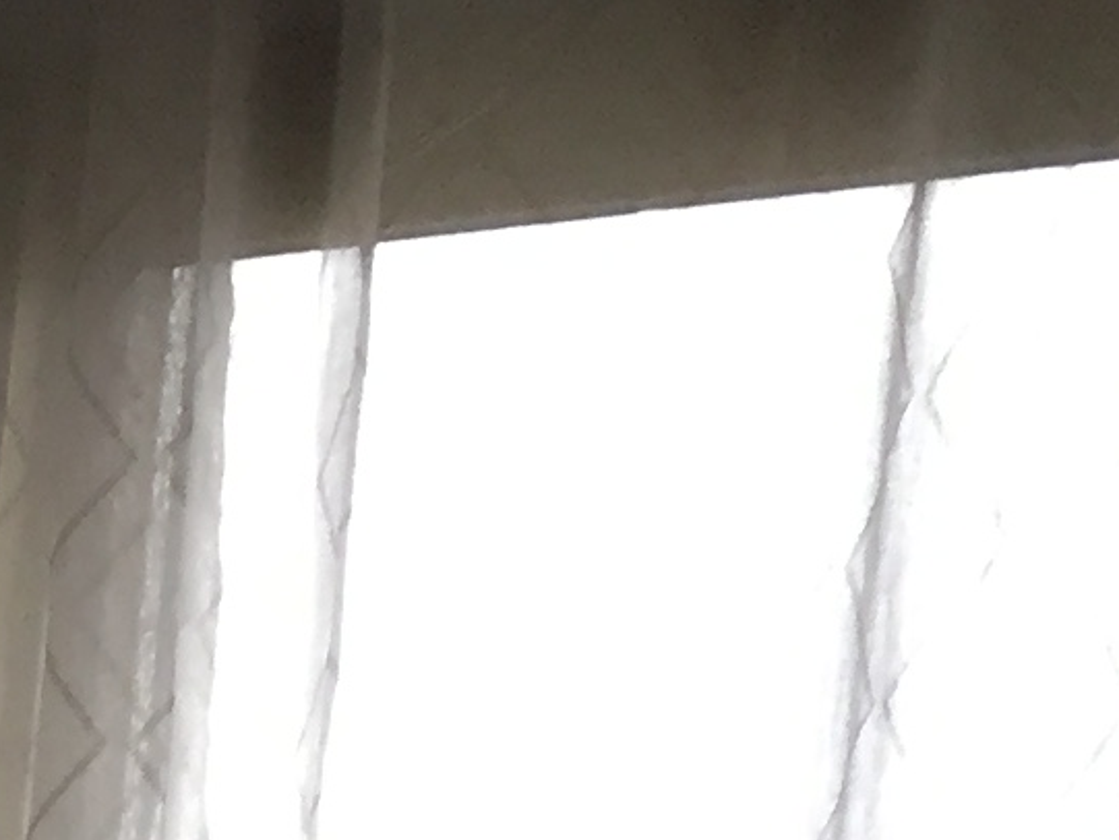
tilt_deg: -7.8
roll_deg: -5.0
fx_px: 5658
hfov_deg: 9.9
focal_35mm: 175
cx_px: -1582
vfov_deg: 7.7
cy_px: 2230
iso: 125
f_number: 2.2
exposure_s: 1/33
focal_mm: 4.15
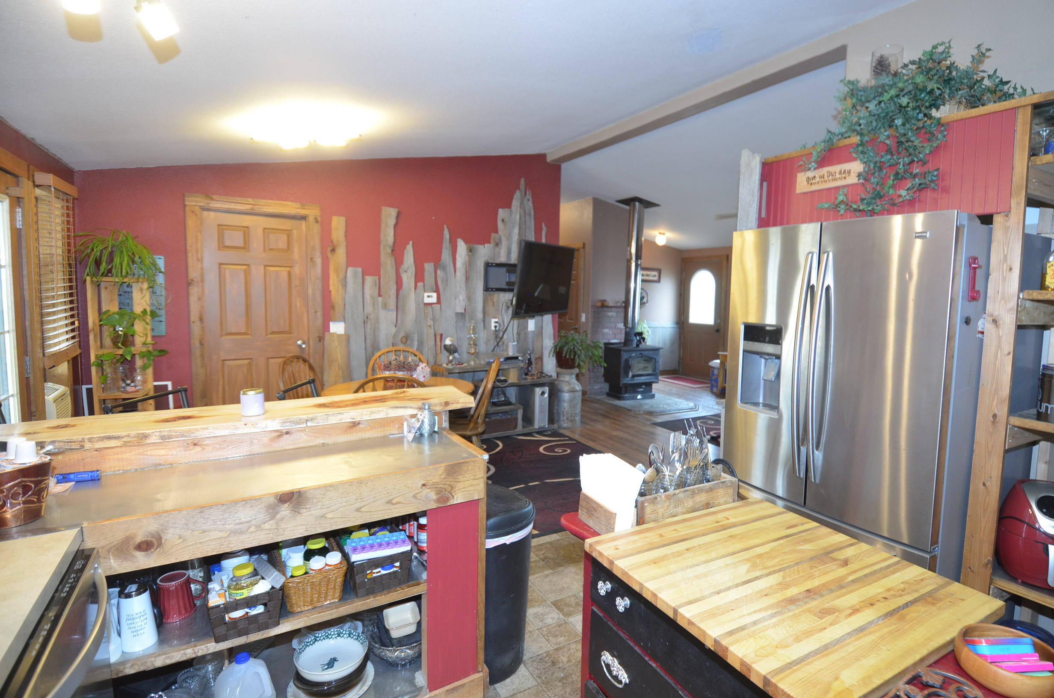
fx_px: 526
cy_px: 349
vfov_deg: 67.1
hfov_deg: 90.1
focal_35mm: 18
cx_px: 527
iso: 800
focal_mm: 12
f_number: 4
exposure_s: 1/40
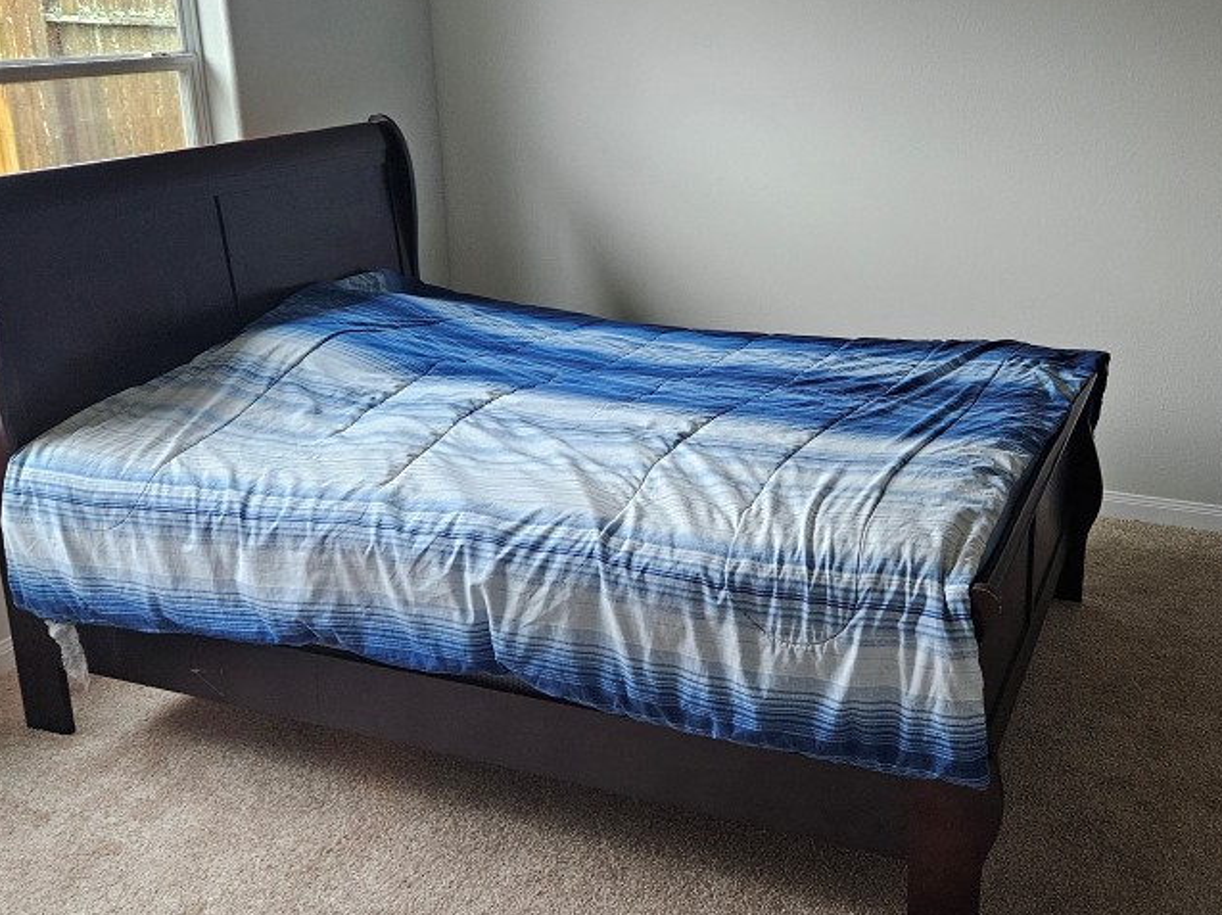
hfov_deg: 49.5
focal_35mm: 37
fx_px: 1305
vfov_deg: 38.2
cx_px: 787
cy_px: 311
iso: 640
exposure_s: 1/120
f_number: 1.8
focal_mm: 5.4
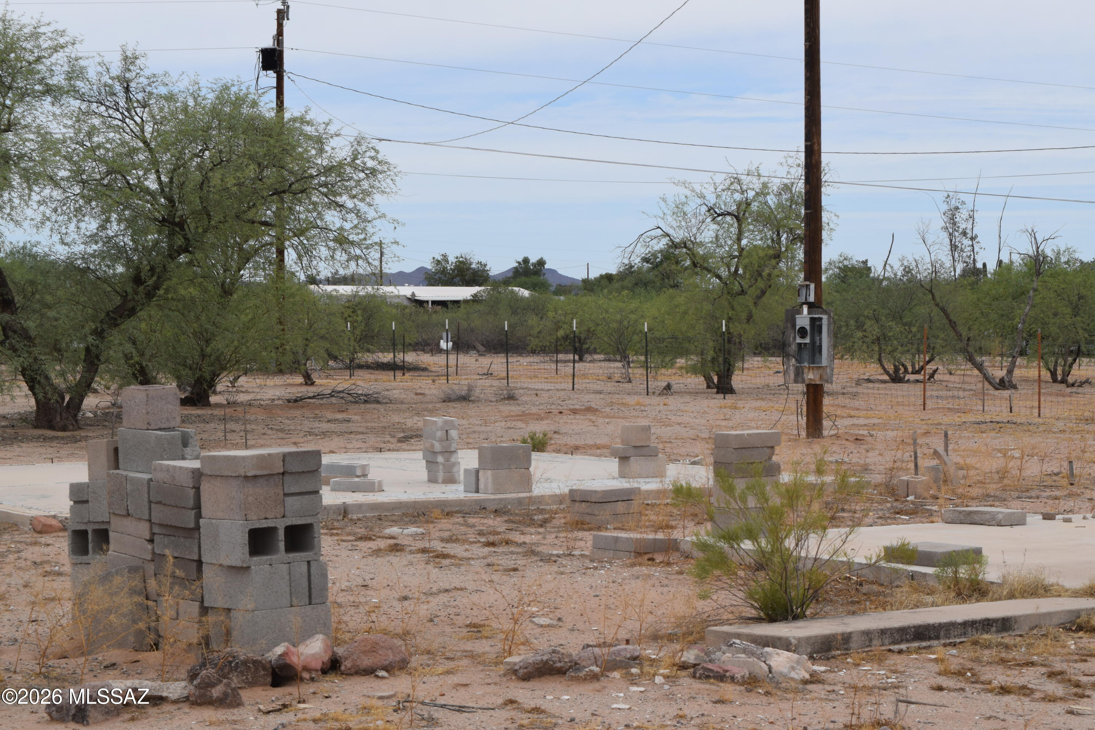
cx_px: 548
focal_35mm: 82
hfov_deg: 24.6
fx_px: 2510
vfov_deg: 16.6
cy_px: 365
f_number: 10
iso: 200
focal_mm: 55
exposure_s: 1/400
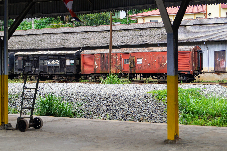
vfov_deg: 22.4
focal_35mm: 61
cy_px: 70
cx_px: 123
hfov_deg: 33.1
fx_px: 382
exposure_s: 1/80
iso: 100
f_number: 7.1
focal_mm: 35
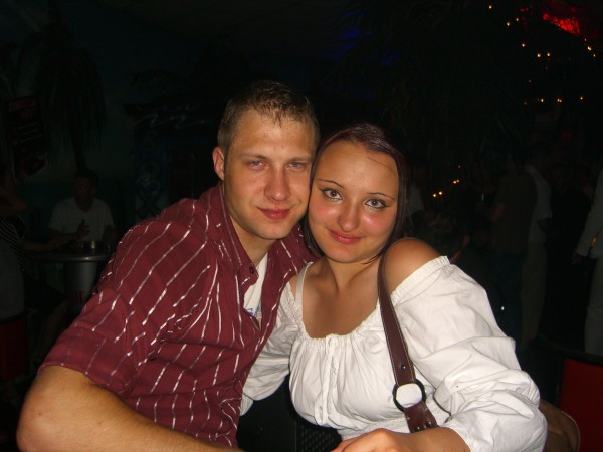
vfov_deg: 37.7
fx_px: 662
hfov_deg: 49.0
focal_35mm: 38
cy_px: 226
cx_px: 302
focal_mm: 7.9
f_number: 2.8
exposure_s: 1/60
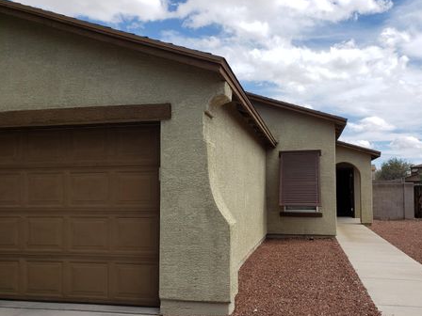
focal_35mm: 29
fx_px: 354
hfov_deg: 61.5
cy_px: 166
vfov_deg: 48.2
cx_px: 234
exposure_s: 1/1580
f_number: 2.4
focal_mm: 4.3
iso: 50
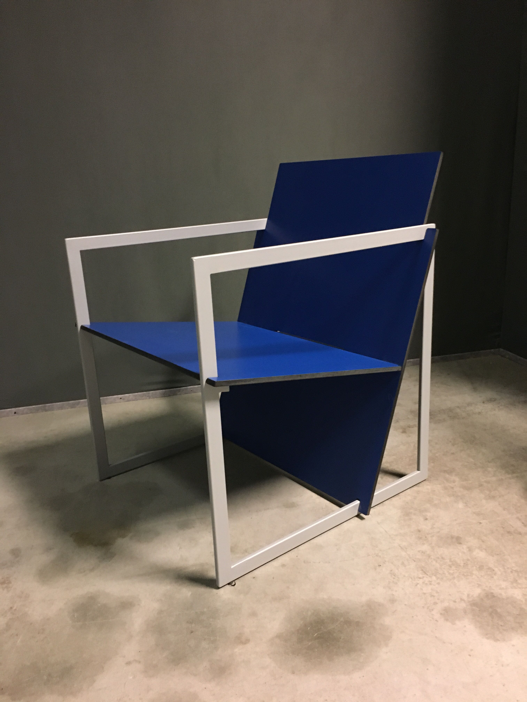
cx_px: 264
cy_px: 351
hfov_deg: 48.2
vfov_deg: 61.7
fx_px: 589
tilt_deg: -17.5
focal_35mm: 29
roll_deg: +2.4
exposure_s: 1/17
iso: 400
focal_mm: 4.15
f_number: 2.2
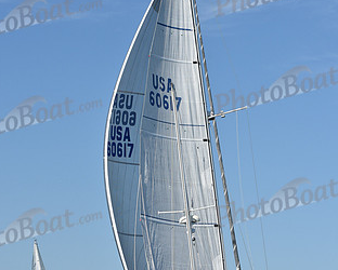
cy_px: 160
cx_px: 159
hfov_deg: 12.8
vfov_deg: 10.3
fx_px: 1501
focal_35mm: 150
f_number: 8
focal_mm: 86
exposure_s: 1/1600
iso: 250
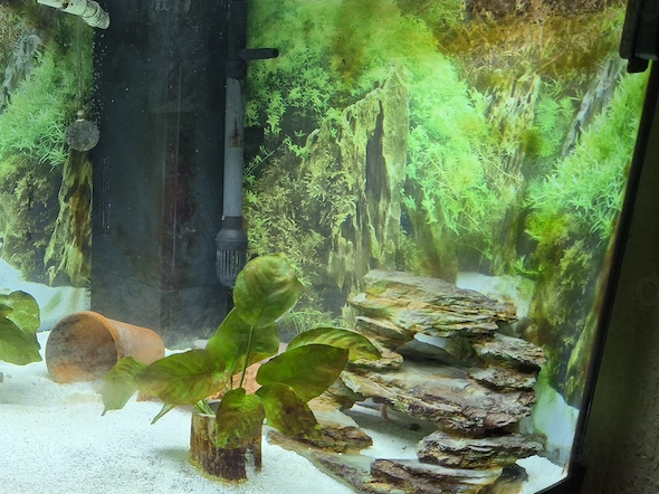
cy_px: 240
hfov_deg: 44.7
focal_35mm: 39
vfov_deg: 36.8
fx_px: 742
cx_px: 103
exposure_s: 1/180
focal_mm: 5.4
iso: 125
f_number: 1.8
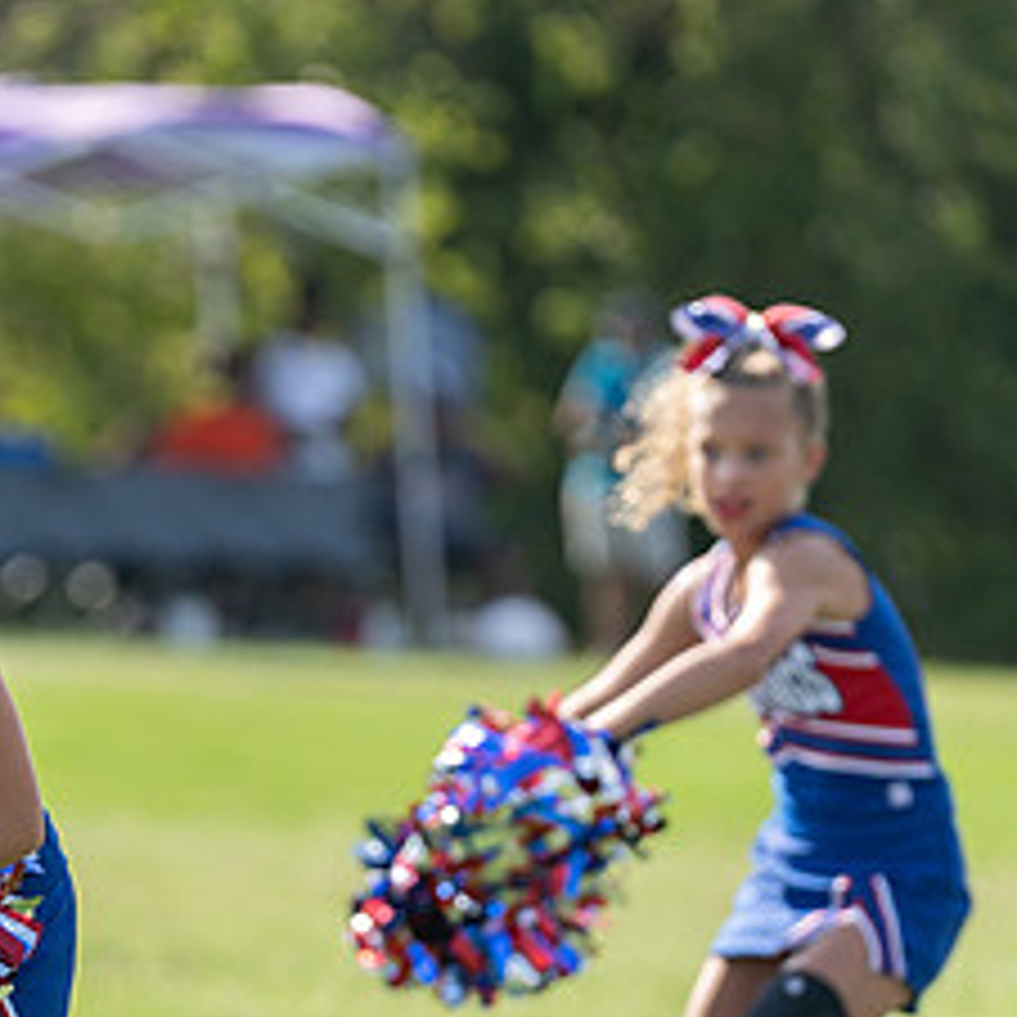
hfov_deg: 4.0
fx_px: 14525
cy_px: 862
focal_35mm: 437
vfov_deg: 4.0
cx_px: -99
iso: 100
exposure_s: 1/1000
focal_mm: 200
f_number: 3.5
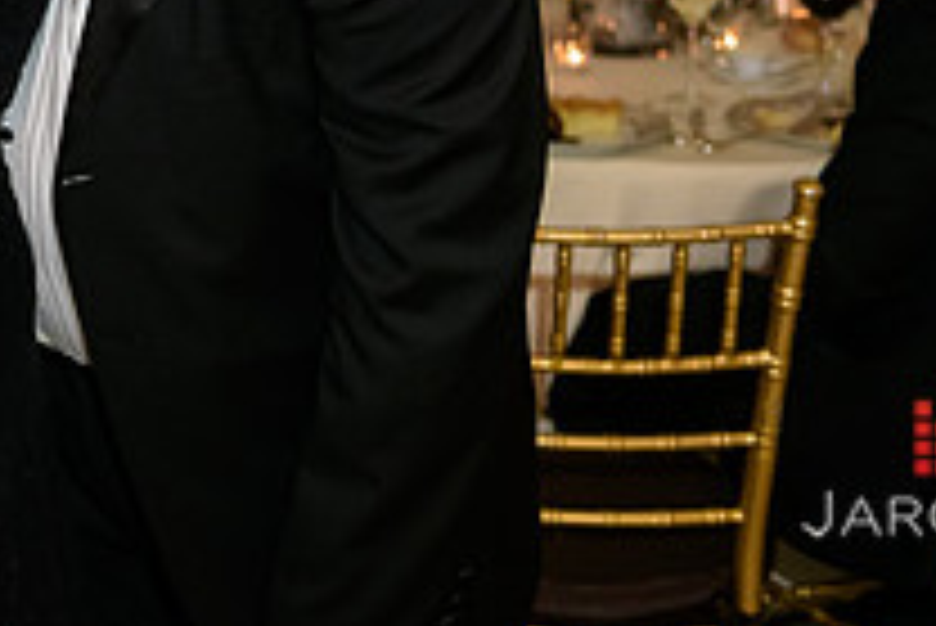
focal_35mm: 106
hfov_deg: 18.6
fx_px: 2758
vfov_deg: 12.5
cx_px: -72
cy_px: -236
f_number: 3.2
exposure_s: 1/125
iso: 1600
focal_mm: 38
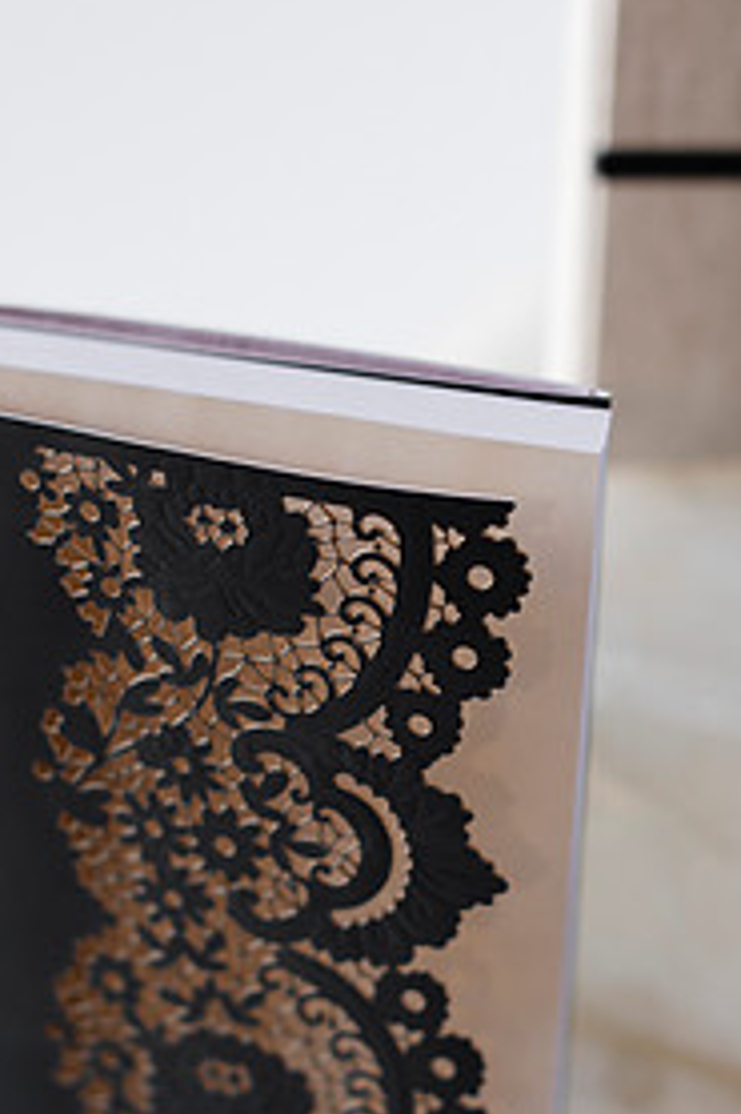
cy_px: 617
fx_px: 2504
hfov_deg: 16.8
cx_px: 356
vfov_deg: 25.1
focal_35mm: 81
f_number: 2.8
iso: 200
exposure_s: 1/100
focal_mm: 50
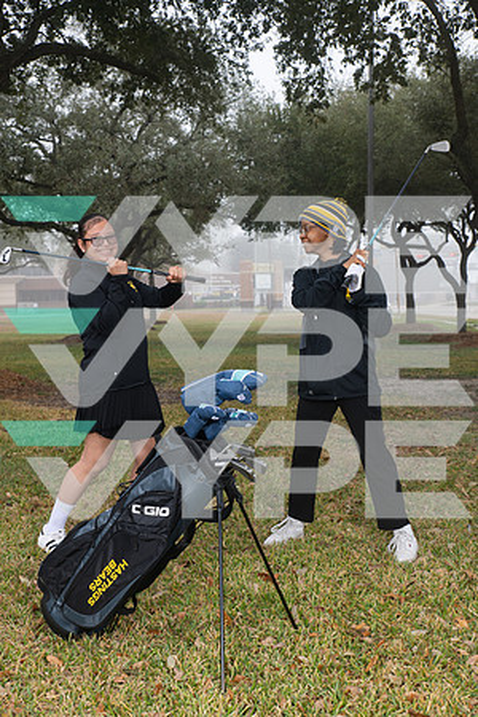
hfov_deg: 28.1
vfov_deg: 41.1
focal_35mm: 48
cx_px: 239
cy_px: 358
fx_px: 956
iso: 250
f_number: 7.1
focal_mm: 48
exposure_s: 1/250
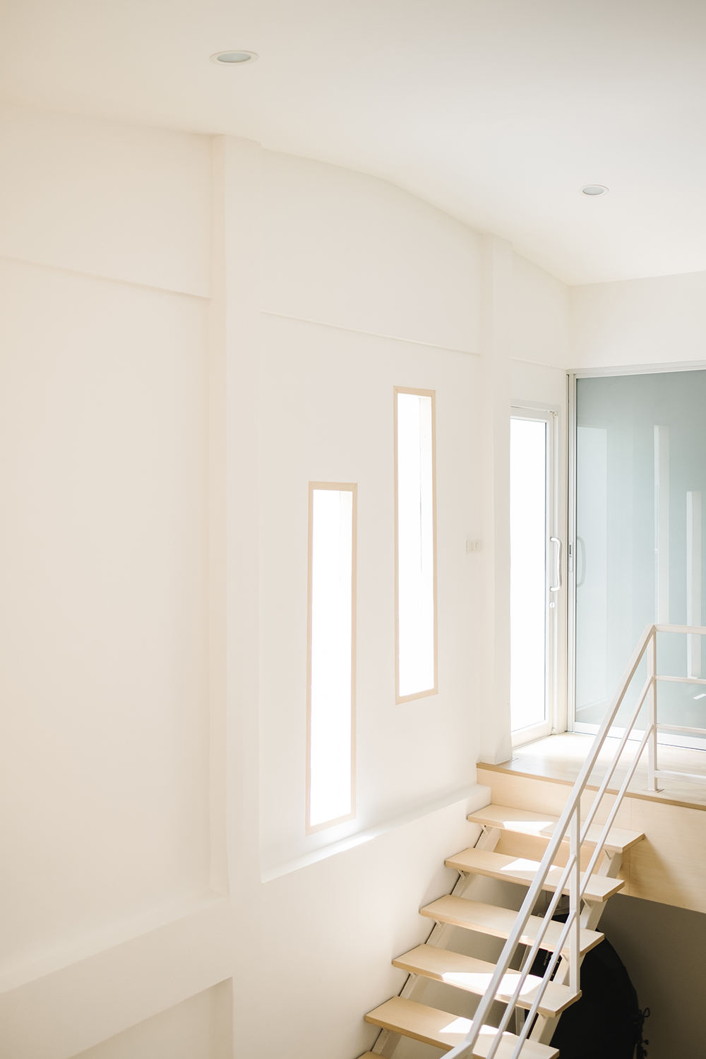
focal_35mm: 35
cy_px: 530
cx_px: 353
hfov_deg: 37.9
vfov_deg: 54.4
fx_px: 1030
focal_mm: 23
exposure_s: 1/550
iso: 200
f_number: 1.4
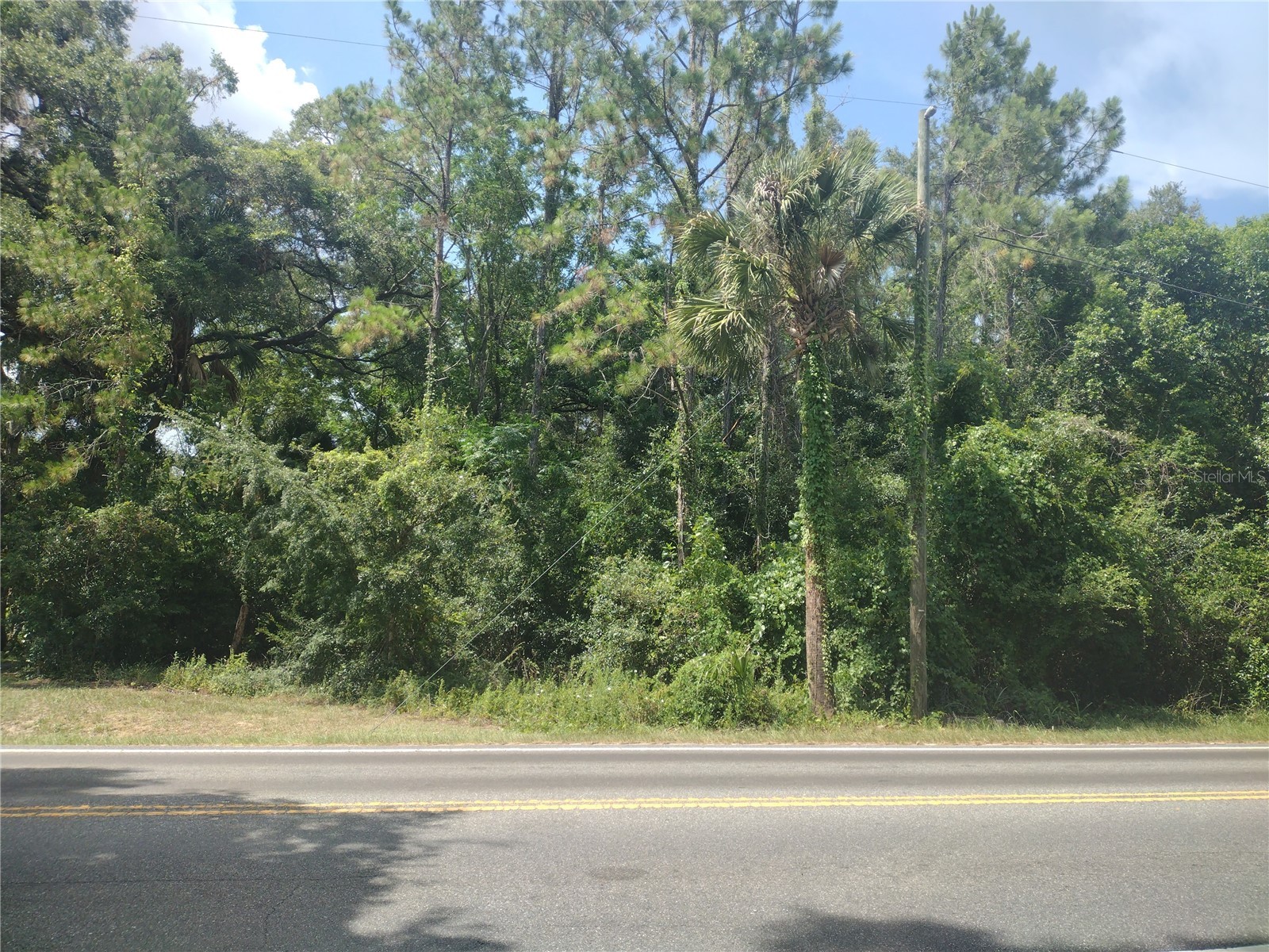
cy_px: 476
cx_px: 634
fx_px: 990
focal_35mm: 27
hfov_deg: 65.3
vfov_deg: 51.4
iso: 100
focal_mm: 4.71
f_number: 1.7
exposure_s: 1/1282
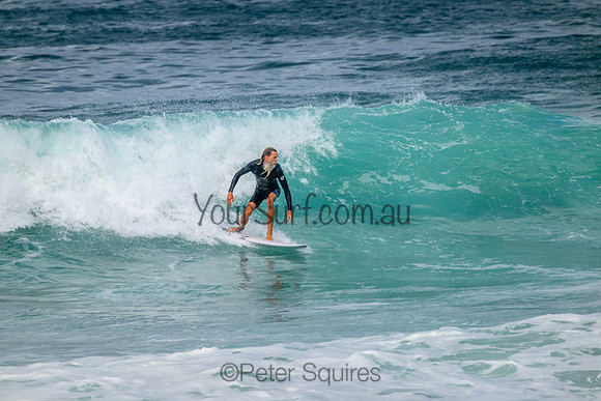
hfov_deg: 2.6
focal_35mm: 800
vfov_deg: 1.7
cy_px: 200
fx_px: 13358
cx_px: 300
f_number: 11
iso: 800
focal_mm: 800
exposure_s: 1/2000
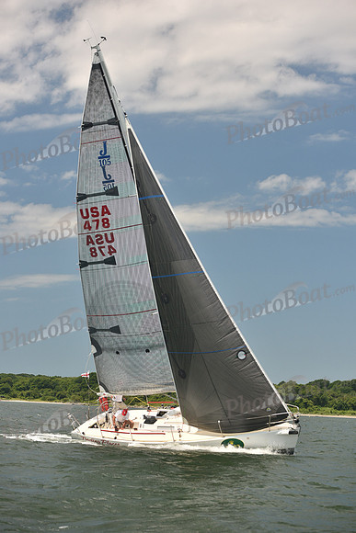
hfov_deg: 19.5
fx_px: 1038
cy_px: 266
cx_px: 178
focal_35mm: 70
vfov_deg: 28.8
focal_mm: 70
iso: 320
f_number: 4.5
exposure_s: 1/1250
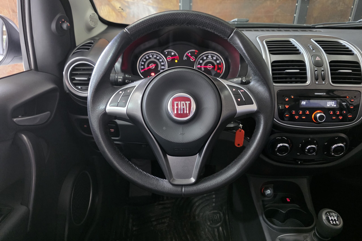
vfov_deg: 53.0
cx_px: 181
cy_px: 108
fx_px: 241
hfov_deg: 73.7
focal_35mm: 24
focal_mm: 6.3
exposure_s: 1/100
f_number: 1.7
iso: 1600
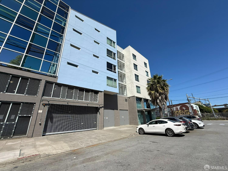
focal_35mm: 14
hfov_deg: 102.1
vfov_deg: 85.7
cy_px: 86
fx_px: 92
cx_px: 114
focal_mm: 2.22
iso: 50
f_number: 2.2
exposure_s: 1/3460
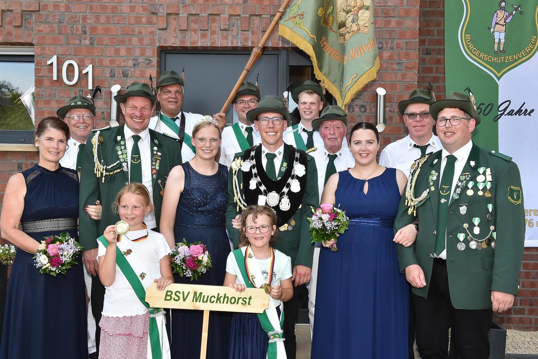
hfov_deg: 54.4
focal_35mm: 35
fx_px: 523
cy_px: 180
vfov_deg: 37.9
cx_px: 269
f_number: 11
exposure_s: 1/250
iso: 1600
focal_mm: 35
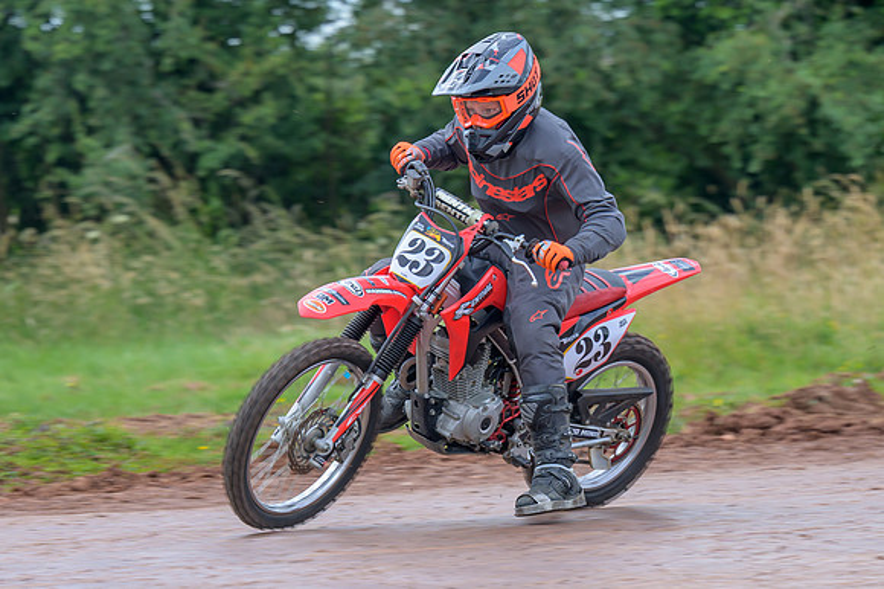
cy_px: 304
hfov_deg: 6.6
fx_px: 7671
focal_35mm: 313
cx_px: 267
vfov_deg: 4.4
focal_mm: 130
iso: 110
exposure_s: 1/320
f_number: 4
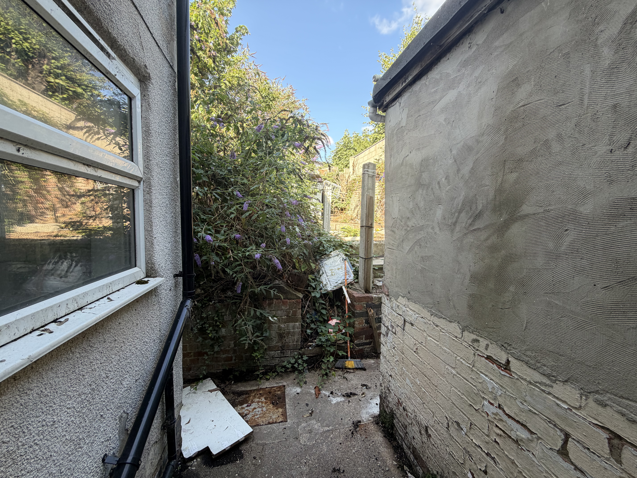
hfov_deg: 102.1
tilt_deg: -3.3
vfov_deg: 85.7
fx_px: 258
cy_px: 239
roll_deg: -1.0
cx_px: 318
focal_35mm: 14
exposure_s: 1/121
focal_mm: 2.22
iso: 64
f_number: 2.2
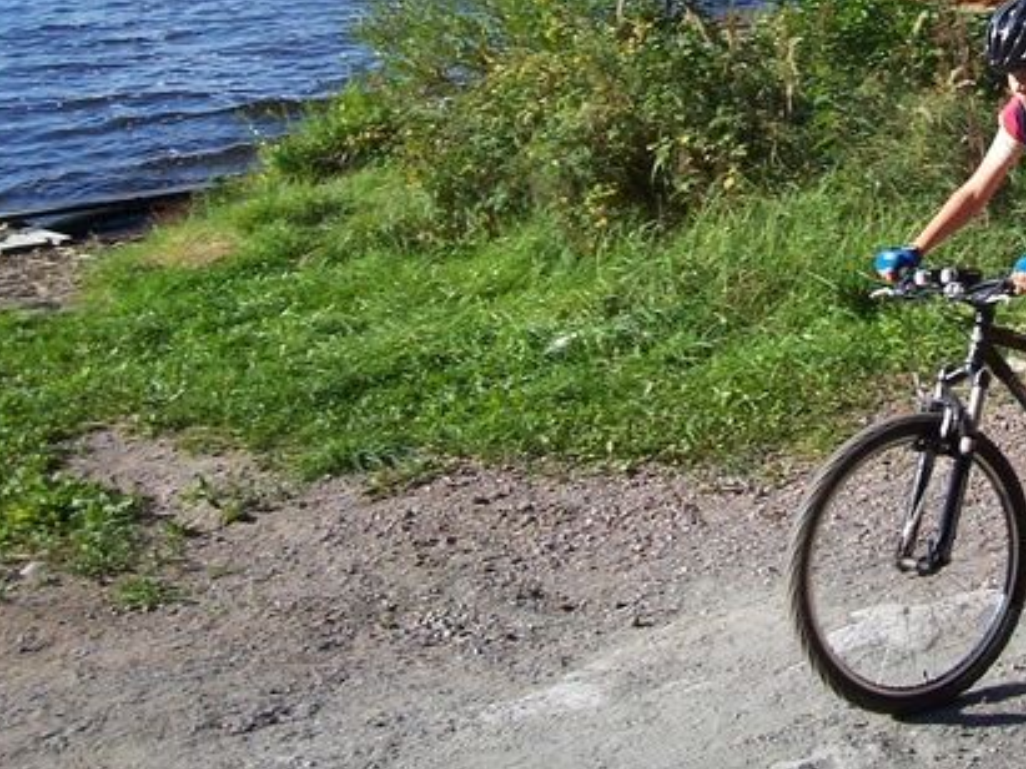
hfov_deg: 31.3
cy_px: 135
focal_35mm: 60
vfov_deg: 24.0
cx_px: 833
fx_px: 1778
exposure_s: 1/350
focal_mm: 5.6
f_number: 5.6
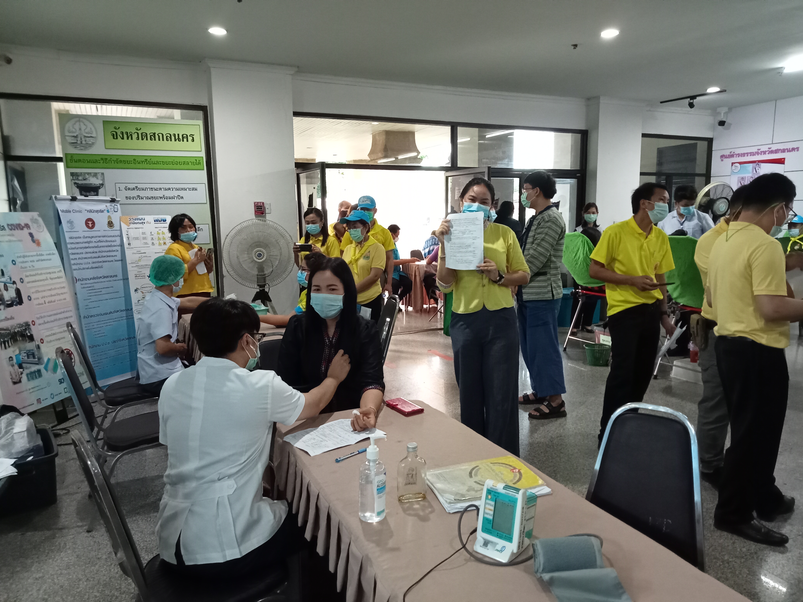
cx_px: 402
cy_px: 301
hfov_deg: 63.4
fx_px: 650
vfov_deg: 49.7
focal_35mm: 28
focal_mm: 3.46
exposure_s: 1/33.3
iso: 1045
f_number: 2.2
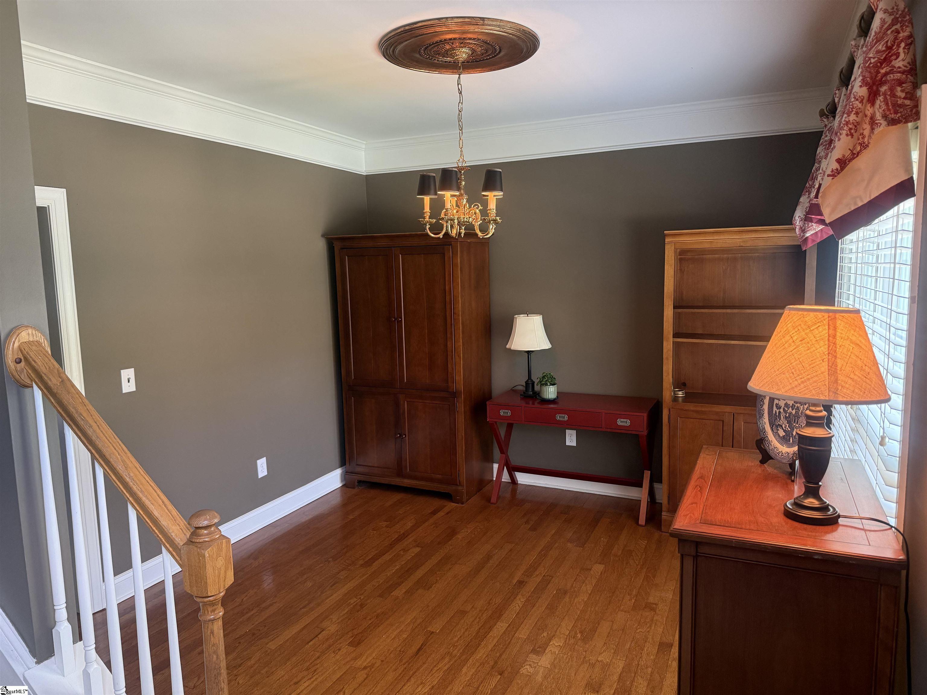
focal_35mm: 24
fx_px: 643
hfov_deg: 71.6
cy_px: 348
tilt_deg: -6.6
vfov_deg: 56.8
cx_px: 464
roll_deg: +0.7
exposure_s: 1/60
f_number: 1.78
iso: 250
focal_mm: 6.76
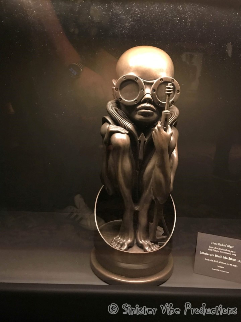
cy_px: 161
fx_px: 260
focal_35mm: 28
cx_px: 120
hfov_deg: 49.7
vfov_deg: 63.4
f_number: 1.8
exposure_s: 1/7
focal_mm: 3.99
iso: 100
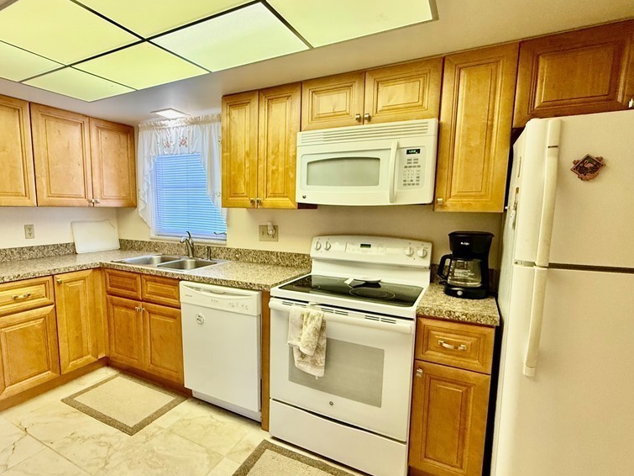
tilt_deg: -7.1
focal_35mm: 19
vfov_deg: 68.6
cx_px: 268
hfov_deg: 84.1
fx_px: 348
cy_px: 252
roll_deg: -0.4
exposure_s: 1/120
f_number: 2.2
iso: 250
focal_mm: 2.22
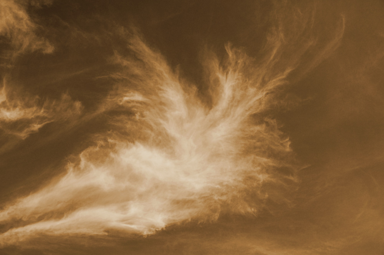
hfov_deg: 50.7
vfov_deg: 35.0
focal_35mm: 38
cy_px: 128
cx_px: 192
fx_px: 405
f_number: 5
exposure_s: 1/6400
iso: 640
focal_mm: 38
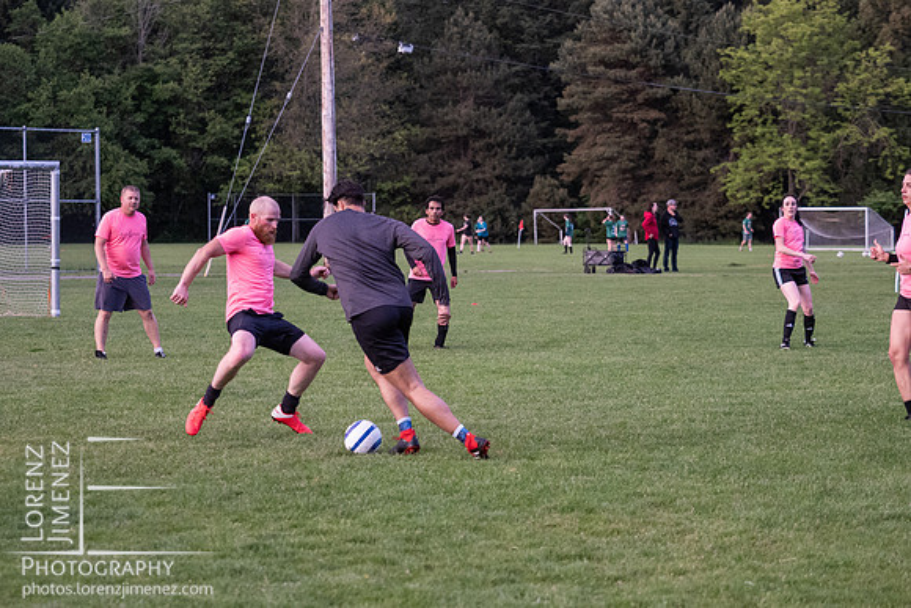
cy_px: 342
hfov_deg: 17.3
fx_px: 3001
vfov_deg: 11.6
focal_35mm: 119
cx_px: 456
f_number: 2.8
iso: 2000
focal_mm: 57
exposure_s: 1/1000
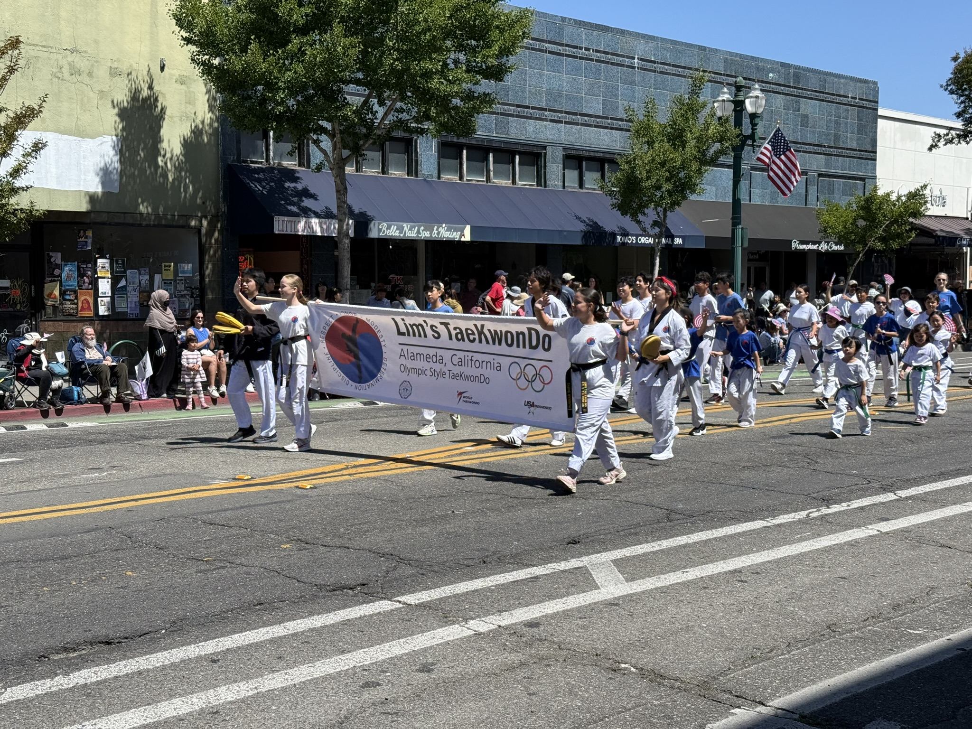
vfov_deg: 30.3
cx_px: 486
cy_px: 364
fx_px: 1348
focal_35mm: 48
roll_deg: +0.0
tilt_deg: -4.2
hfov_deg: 39.7
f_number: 1.78
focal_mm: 6.76
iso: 64
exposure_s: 1/4098
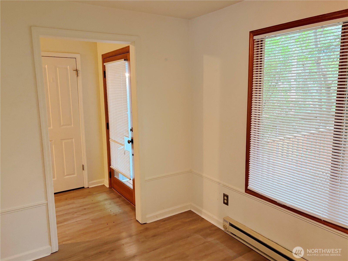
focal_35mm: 26
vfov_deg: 53.0
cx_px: 174
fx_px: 261
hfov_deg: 67.3
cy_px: 130
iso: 250
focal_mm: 5.96
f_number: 1.6
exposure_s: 1/60
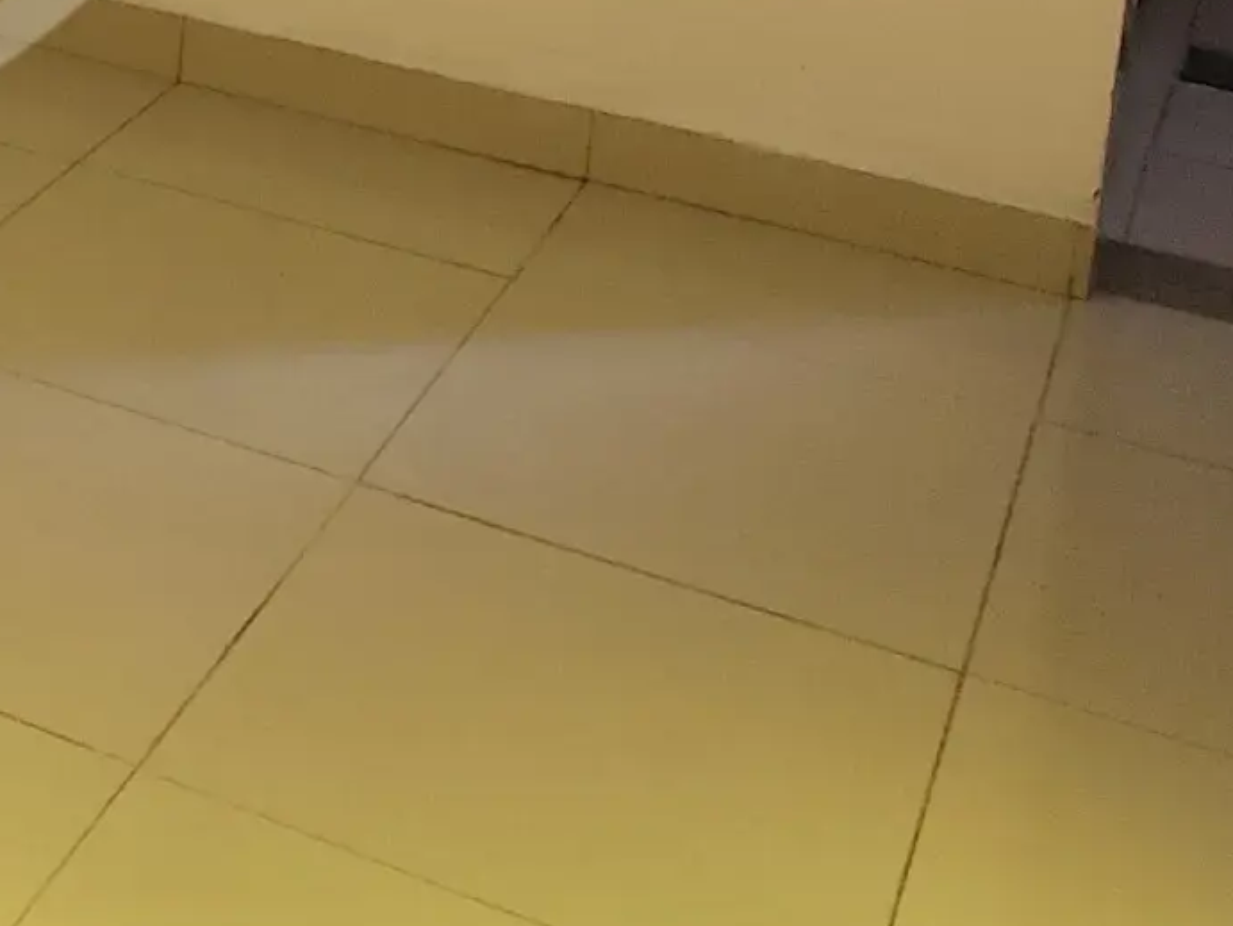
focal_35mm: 76
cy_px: -419
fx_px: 2708
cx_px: -307
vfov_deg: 17.6
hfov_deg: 23.2
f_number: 2.2
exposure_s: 1/120
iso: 64
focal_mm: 1.65
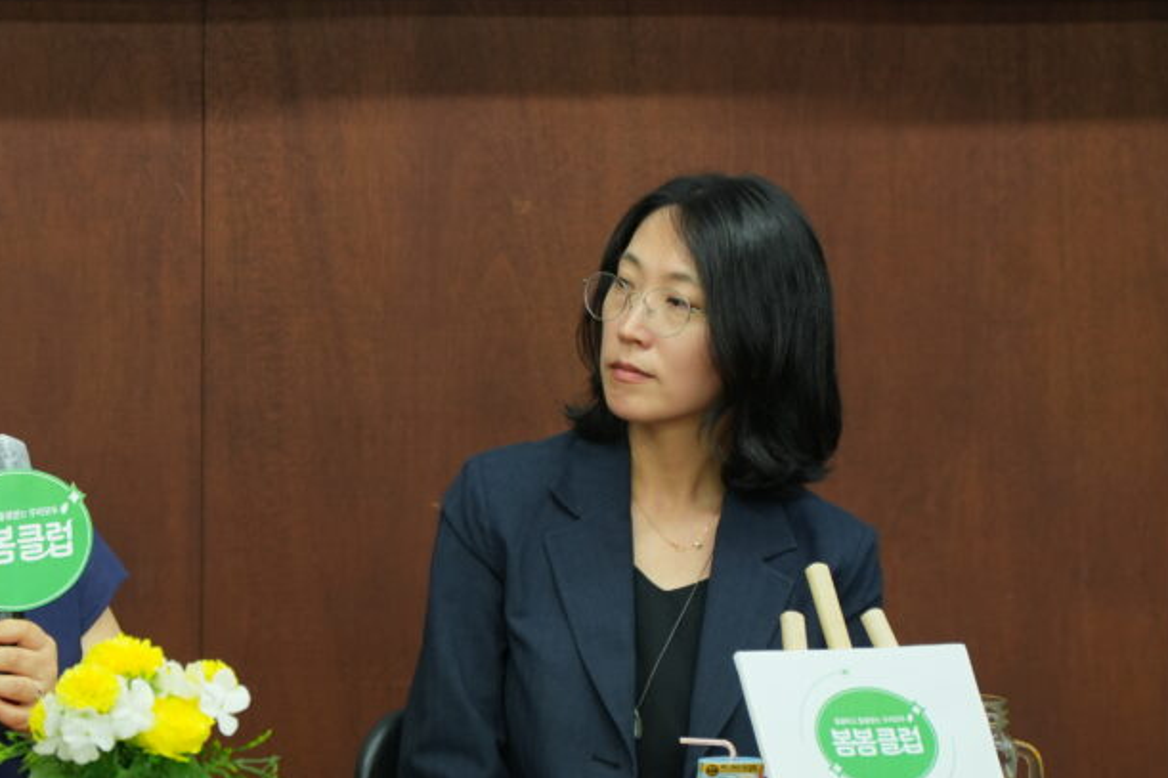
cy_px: 578
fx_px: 5708
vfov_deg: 7.8
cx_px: 323
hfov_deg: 11.7
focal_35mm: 176
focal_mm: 70
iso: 250
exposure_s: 1/60
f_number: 2.8
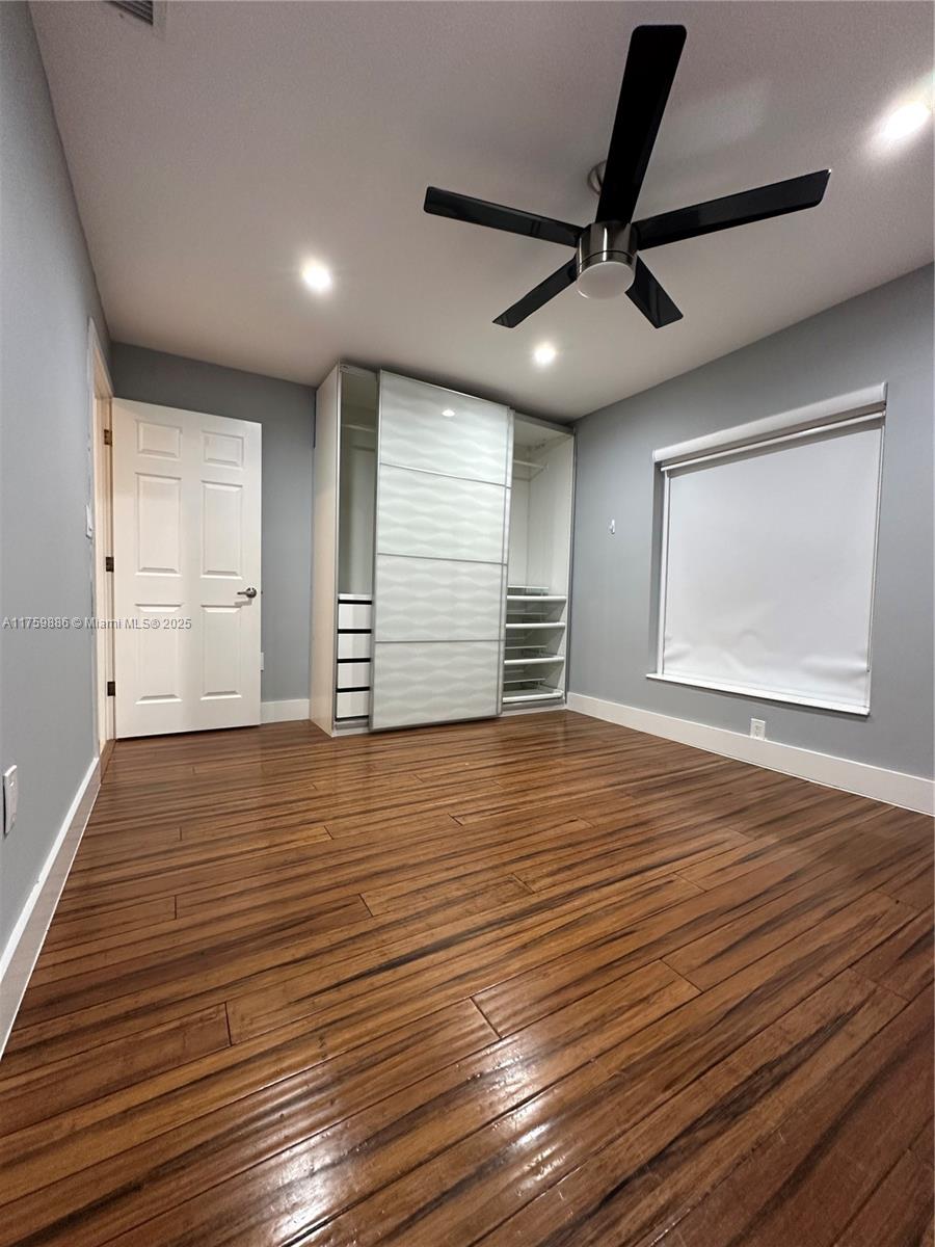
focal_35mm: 14
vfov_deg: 102.1
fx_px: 504
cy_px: 624
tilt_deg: -3.3
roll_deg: -2.3
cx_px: 468
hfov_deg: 85.7
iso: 250
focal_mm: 2.22
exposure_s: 1/60
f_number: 2.2
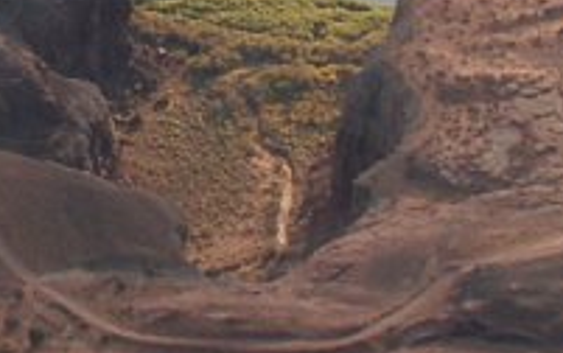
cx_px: -67
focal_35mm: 189
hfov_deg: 10.9
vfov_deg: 6.9
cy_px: -134
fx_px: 2902
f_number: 5
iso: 50
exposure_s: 1/125
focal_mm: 5.86
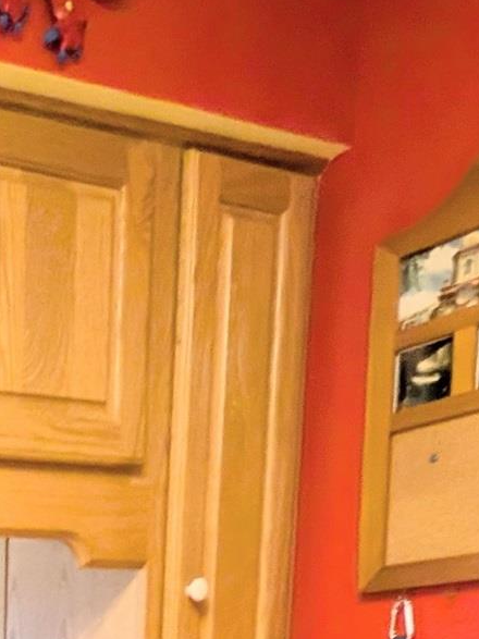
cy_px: 895
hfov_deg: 21.3
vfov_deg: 28.3
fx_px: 941
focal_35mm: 51
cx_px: -333
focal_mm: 1.54
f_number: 2.2
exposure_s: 1/120
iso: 80
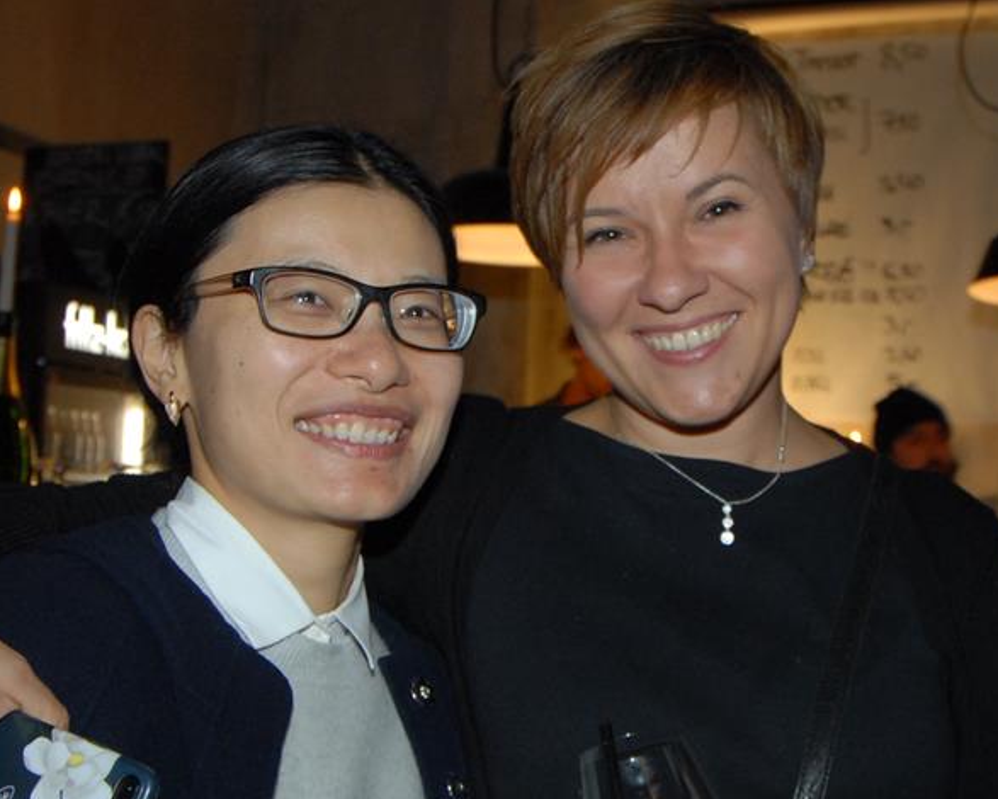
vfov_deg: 23.1
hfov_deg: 28.4
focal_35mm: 66
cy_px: 513
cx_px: 714
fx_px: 1950
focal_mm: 24
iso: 400
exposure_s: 1/20
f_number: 5.6
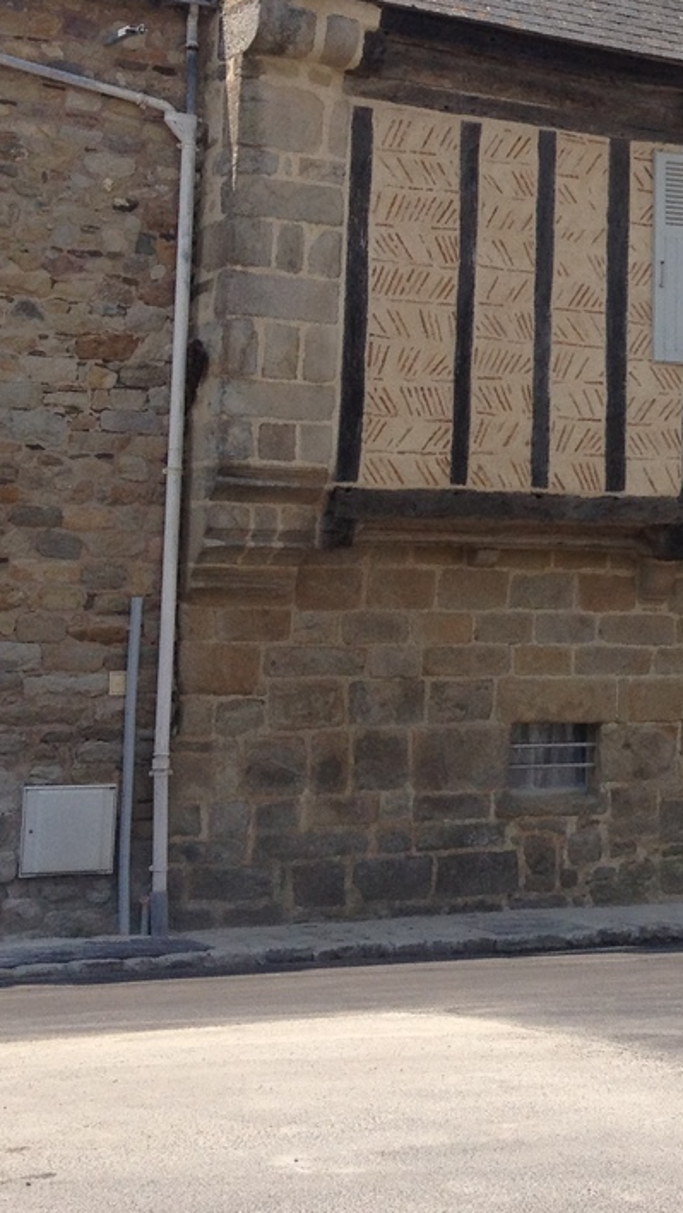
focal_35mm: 86
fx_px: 2768
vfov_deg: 24.5
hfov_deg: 13.1
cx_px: 1101
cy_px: 354
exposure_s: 1/1416
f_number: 2.4
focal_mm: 4.28
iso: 50
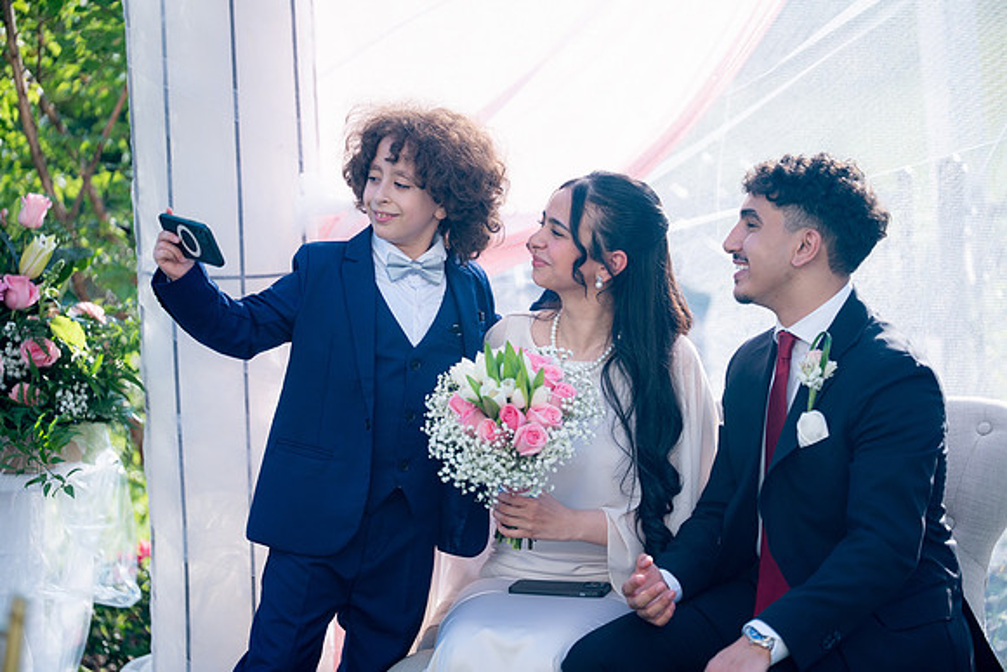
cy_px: 336
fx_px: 3161
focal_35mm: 113
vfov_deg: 12.1
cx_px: 504
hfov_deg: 18.1
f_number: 2
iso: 200
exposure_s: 1/2500
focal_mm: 113
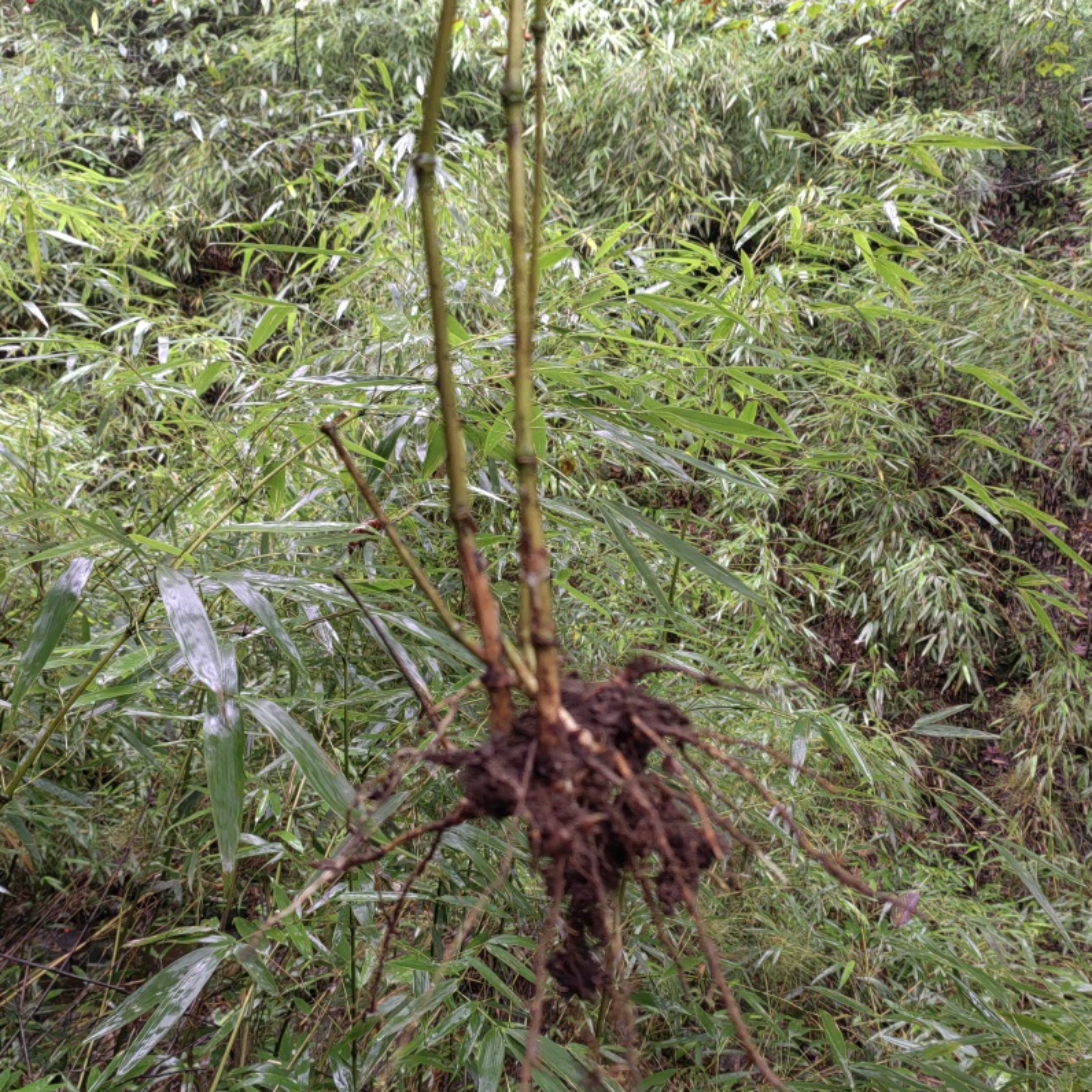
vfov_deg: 50.9
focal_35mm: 32
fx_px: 1142
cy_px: 637
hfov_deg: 51.1
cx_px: 546
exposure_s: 1/100
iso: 800
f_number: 1.9
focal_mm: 5.52
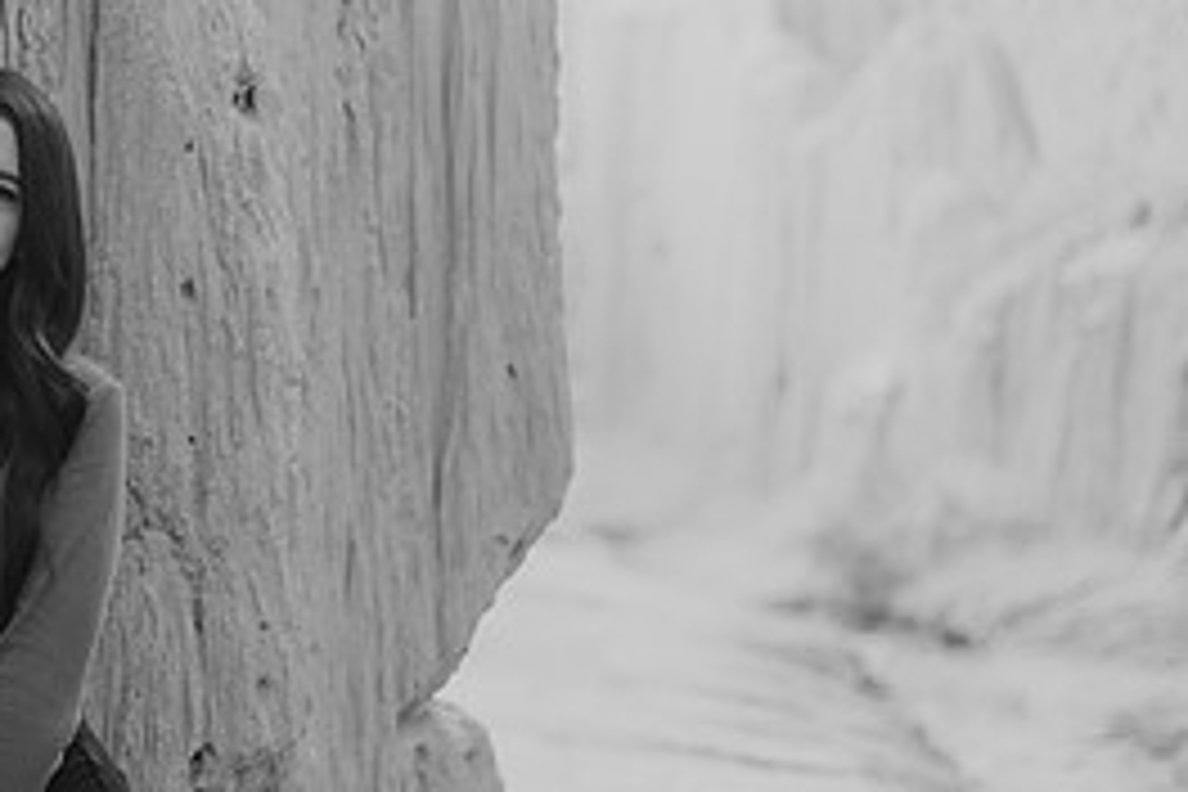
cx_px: 58
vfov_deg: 12.5
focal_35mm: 110
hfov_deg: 18.2
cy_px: 439
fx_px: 3630
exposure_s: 1/125
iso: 100
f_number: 2
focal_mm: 50
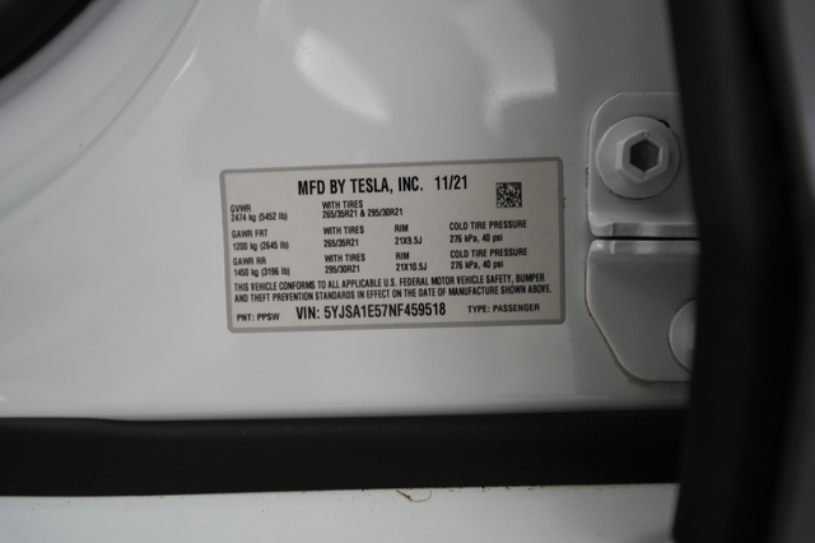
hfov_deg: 65.5
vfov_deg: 46.4
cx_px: 408
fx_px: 634
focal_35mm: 28
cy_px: 272
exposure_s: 1/60
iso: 1250
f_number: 2.8
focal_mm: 28
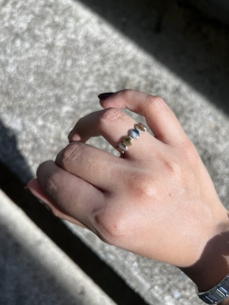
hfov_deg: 51.4
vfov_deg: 65.3
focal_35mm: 27
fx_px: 238
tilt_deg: -71.6
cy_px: 149
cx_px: 117
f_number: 1.5
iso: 50
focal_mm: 5.7
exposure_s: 1/2252
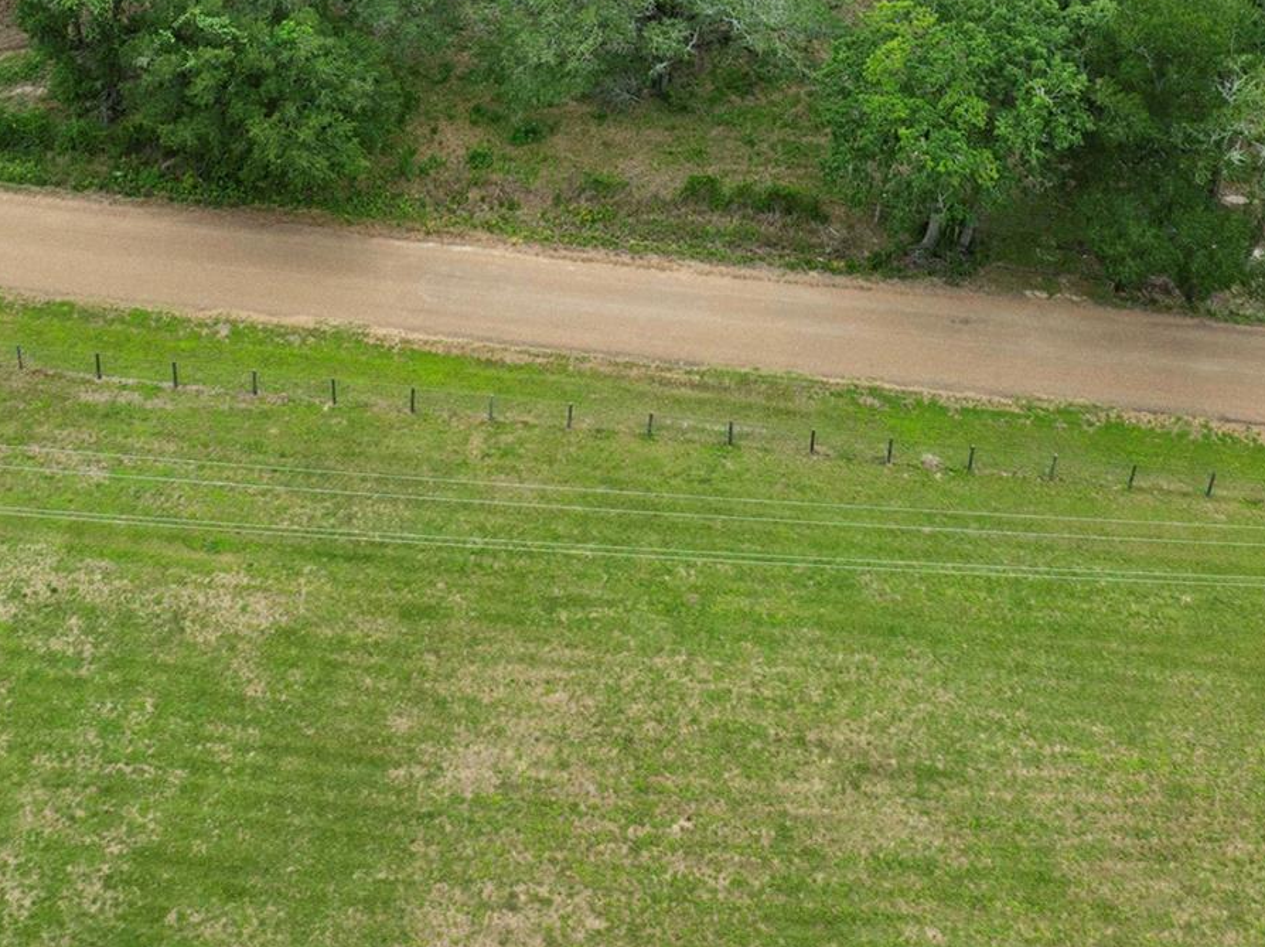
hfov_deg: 35.0
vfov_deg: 24.9
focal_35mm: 55
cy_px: -70
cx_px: 651
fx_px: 2008
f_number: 2.8
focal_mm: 12.29
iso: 100
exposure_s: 1/240
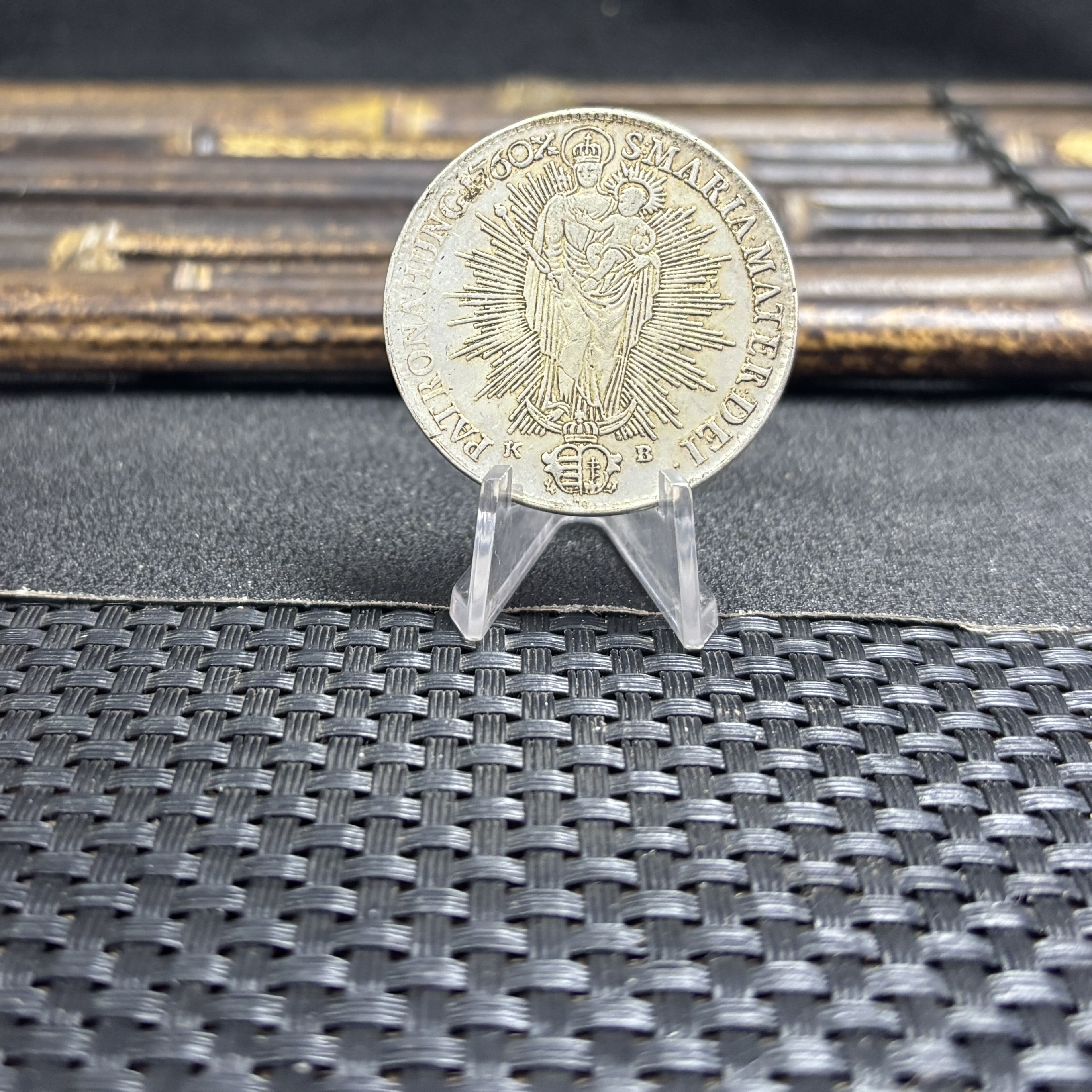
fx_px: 1213
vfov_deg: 47.2
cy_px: 318
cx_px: 598
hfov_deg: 48.4
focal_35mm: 34
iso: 250
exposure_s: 1/50
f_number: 1.6
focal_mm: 5.96
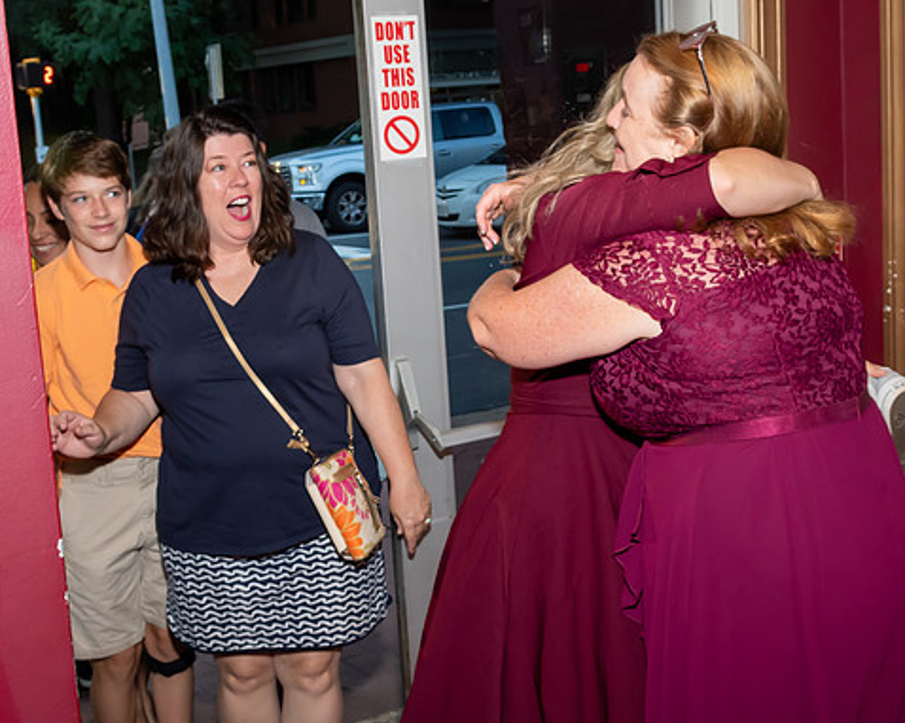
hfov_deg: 36.7
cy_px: 327
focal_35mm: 51
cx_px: 429
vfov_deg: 29.6
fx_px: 1365
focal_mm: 20
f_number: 7.1
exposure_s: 1/250
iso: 400
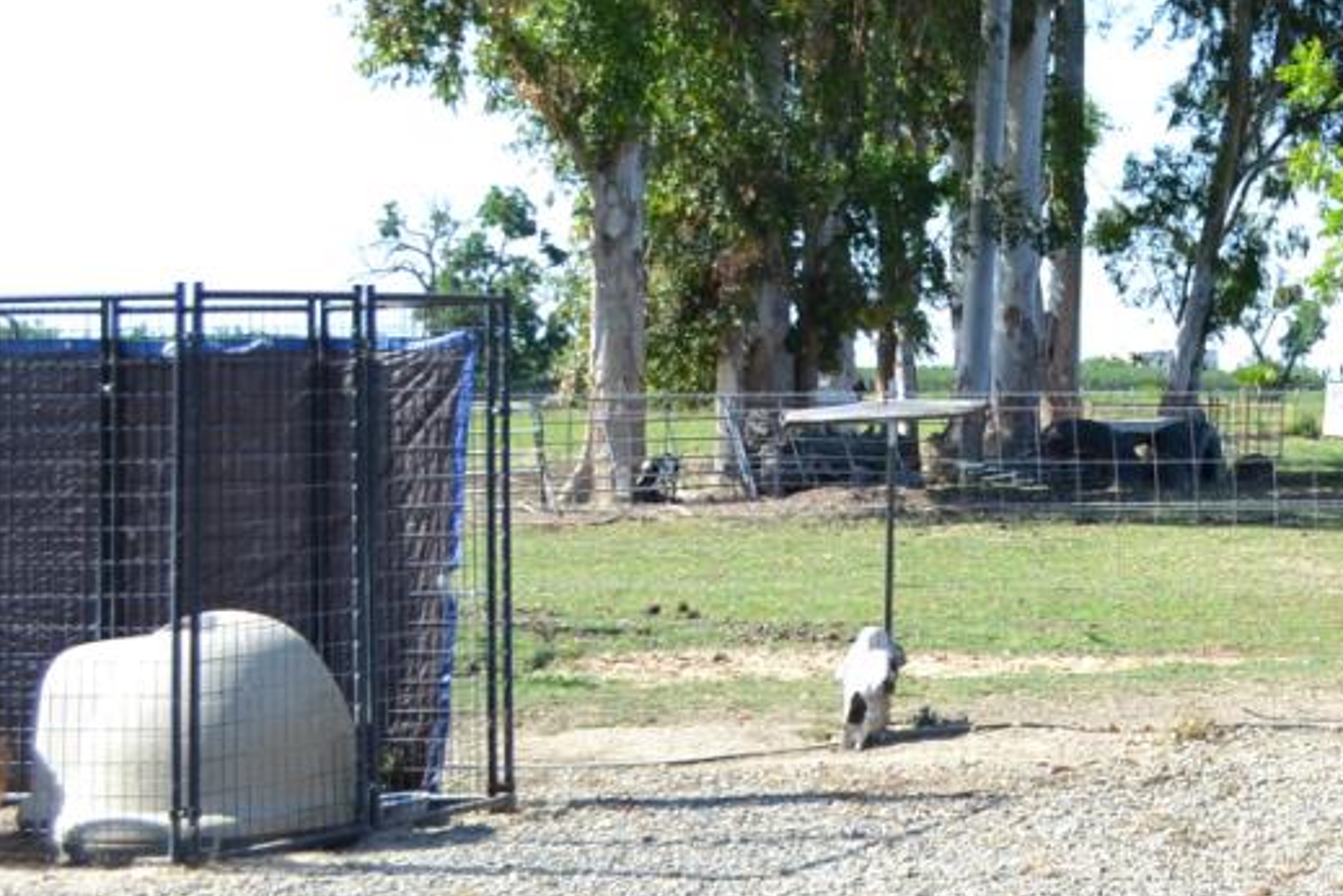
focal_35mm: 78
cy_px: 28
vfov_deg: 17.2
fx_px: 2910
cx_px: 1853
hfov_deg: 22.6
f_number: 6.3
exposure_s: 1/160
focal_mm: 18
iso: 100
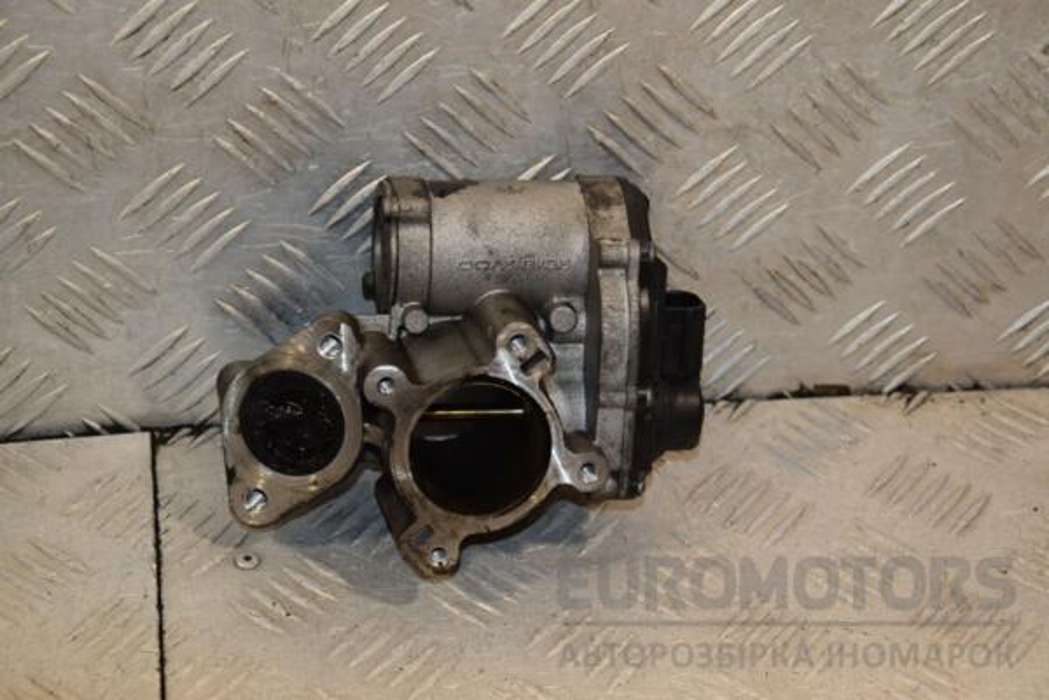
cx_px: 524
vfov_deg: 13.8
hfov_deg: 20.6
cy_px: 350
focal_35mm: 99
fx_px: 2885
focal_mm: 66
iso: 800
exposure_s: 1/200
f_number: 6.3
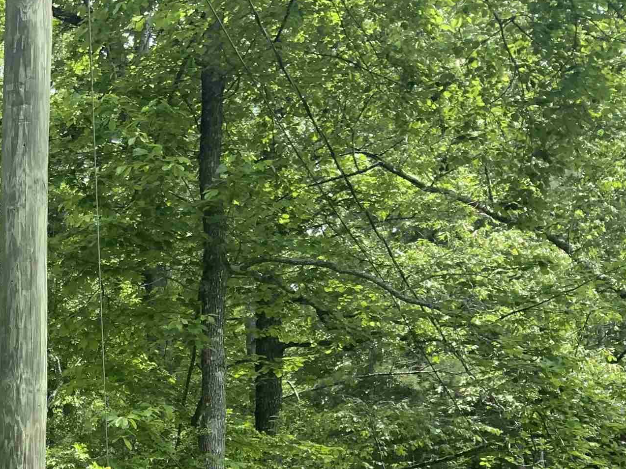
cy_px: 553
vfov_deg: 19.8
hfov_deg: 25.5
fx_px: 1266
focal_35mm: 70
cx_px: -88
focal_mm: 3
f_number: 1.8
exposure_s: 1/469
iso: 16
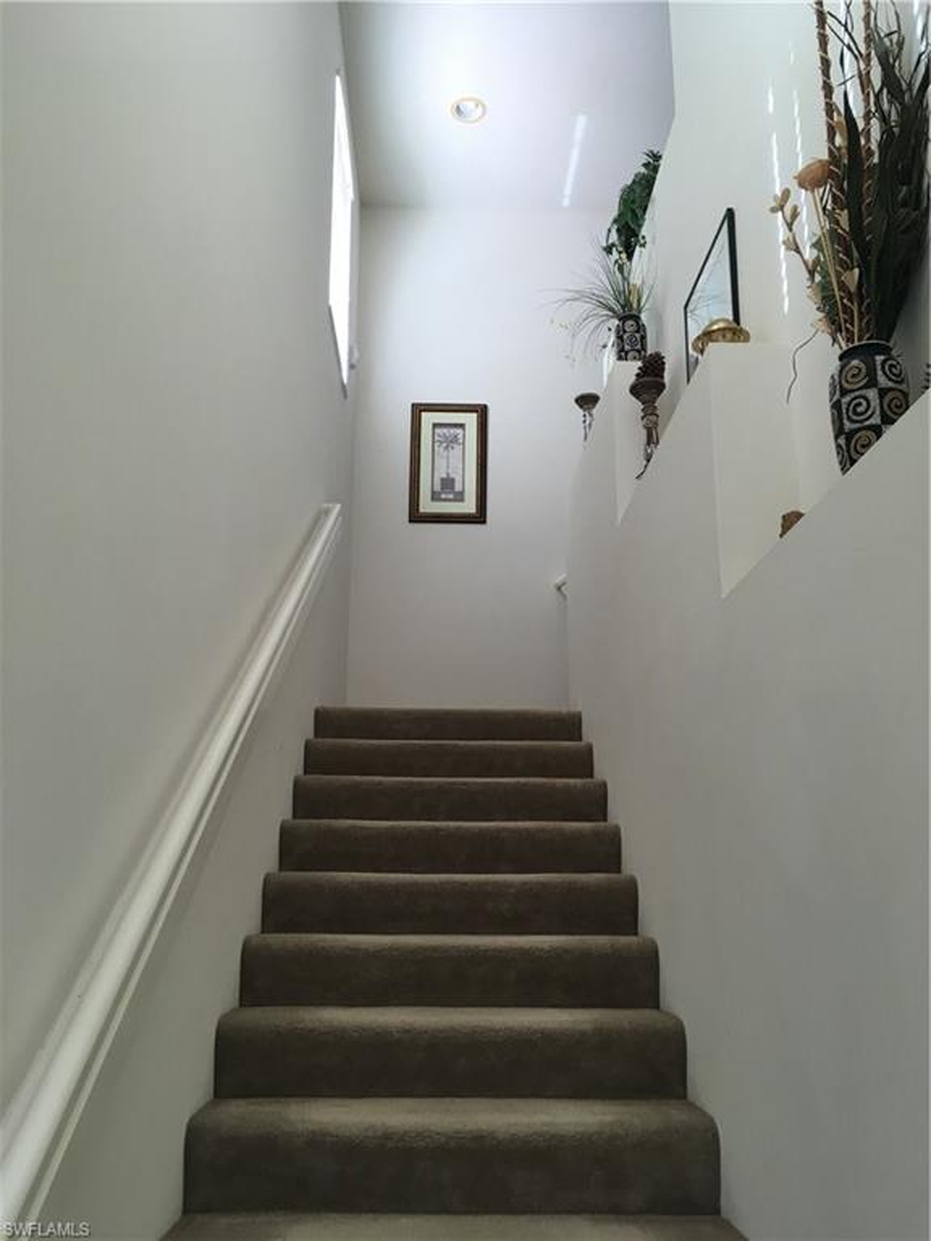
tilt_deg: +13.2
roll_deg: +0.8
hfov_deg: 48.2
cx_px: 466
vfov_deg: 61.7
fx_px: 1040
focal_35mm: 29
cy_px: 620
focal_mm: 4.15
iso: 32
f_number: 2.2
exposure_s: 1/40
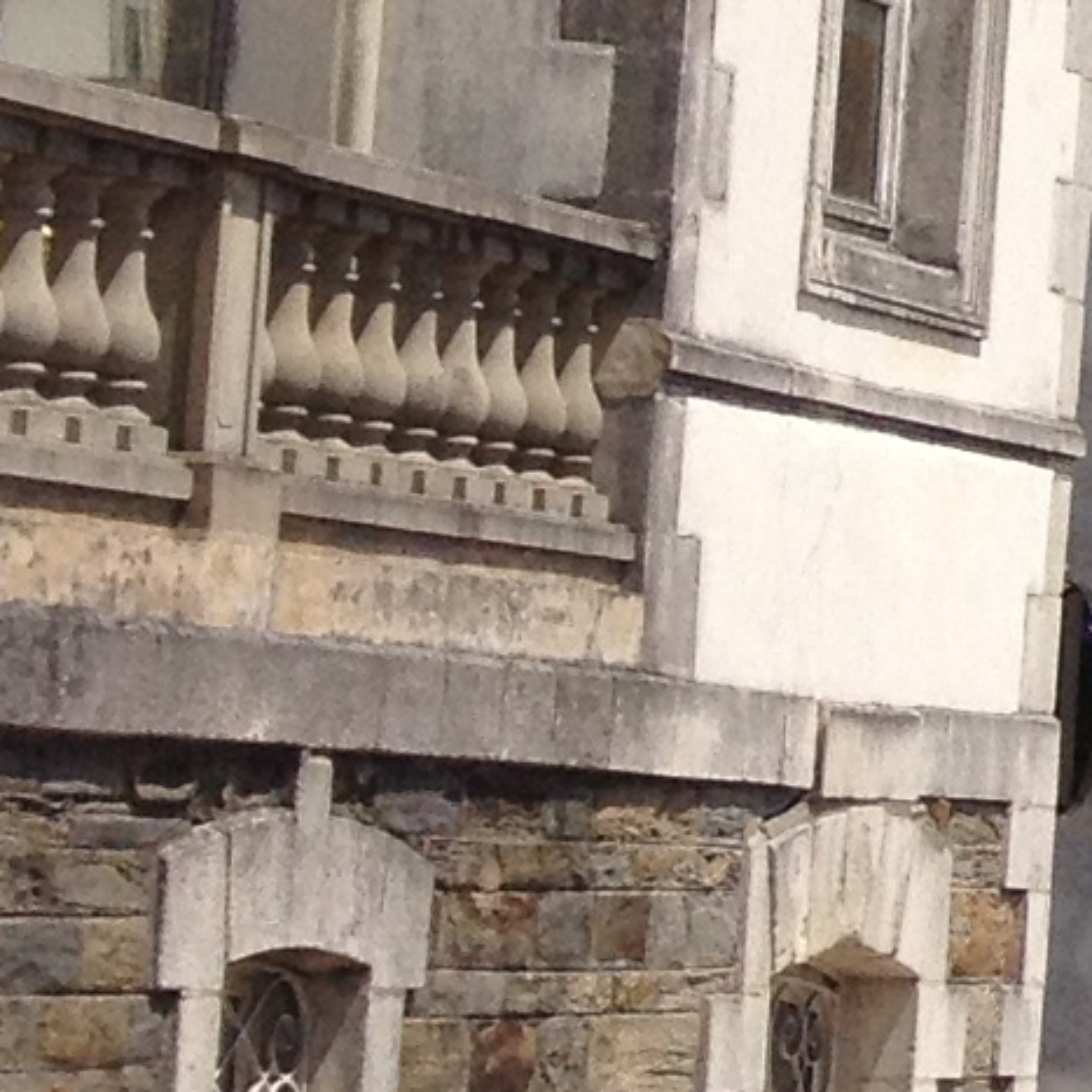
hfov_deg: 6.9
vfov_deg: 8.1
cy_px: -68
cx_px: 3734
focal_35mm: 216
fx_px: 7709
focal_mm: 4.28
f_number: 2.4
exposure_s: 1/2762
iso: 50
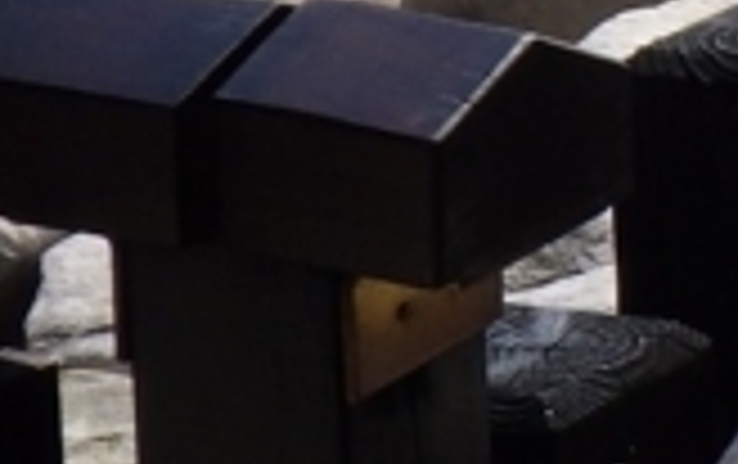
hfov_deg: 10.8
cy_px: -396
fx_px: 3726
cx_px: 1192
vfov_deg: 6.9
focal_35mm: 185
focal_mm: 5
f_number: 4.2
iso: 125
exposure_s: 1/1250
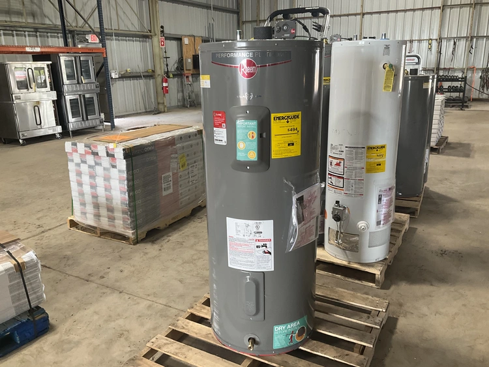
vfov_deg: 48.3
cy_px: 184
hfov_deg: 61.6
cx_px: 244
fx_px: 410
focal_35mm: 29
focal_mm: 3
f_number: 1.8
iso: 80
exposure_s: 1/60
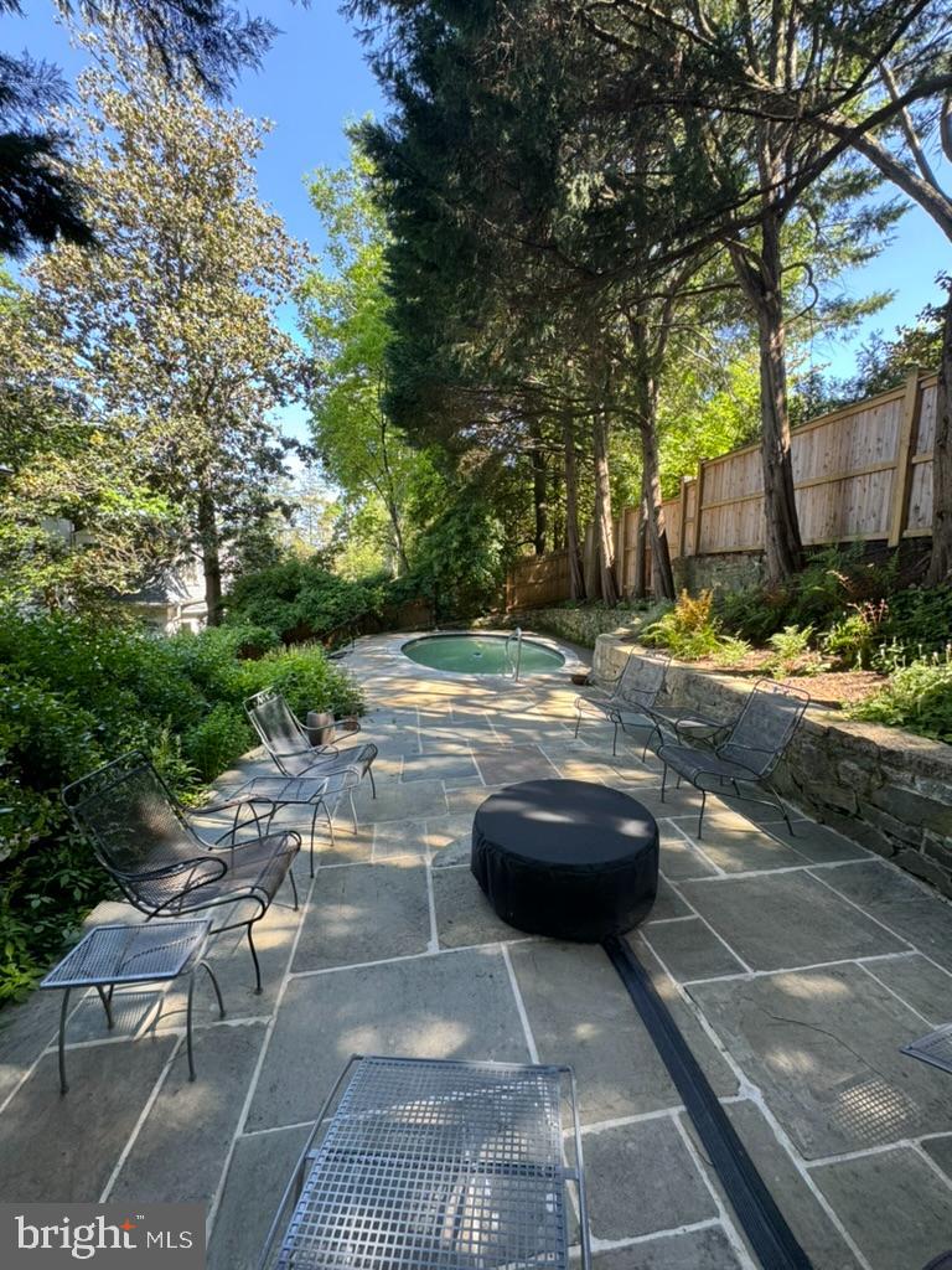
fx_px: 513
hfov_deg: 85.7
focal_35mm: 14
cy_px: 635
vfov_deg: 102.1
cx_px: 476
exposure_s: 1/99
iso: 64
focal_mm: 2.22
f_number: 2.2
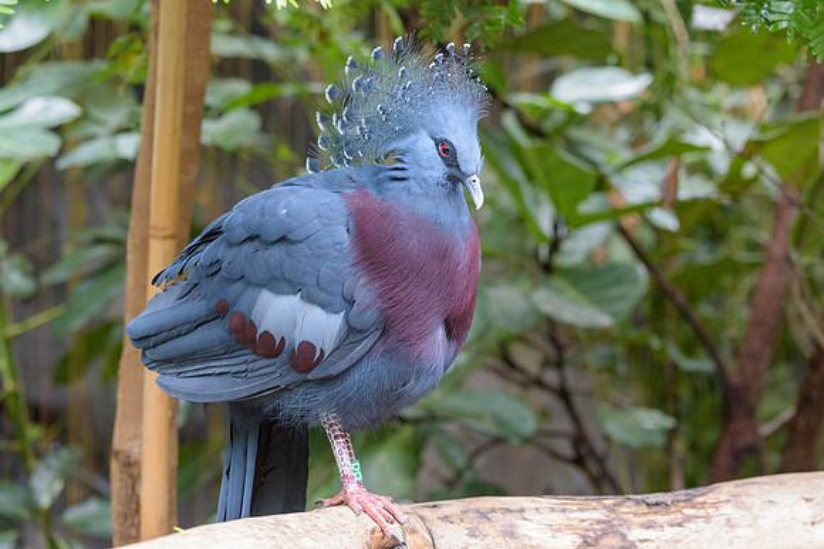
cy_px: 223
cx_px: 400
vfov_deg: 9.4
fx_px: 3326
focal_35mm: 145
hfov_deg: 14.1
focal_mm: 100
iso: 2500
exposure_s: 1/100
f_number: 4.8
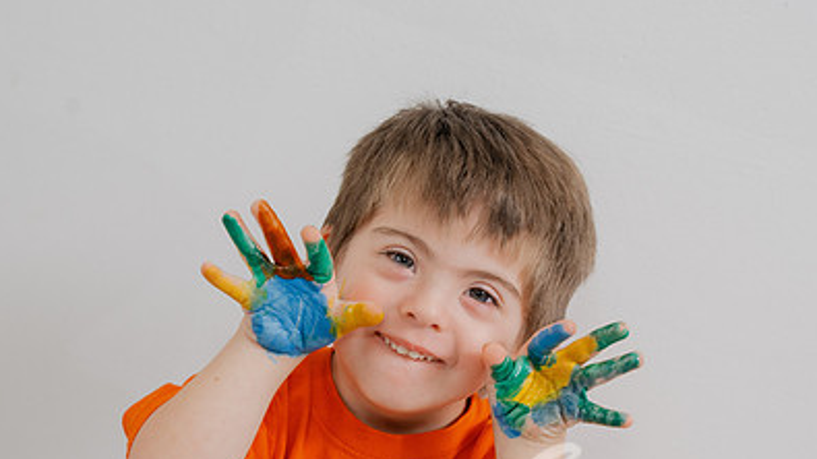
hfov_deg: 20.7
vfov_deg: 11.7
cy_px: 326
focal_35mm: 103
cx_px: 461
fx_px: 2231
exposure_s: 1/200
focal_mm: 67
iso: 1000
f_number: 5.6
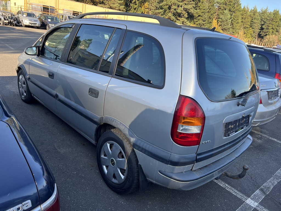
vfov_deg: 53.1
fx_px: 211
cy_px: 106
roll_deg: -8.3
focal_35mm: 26
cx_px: 140
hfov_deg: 67.3
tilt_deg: -18.0
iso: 50
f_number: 1.5
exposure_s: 1/597
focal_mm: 5.7
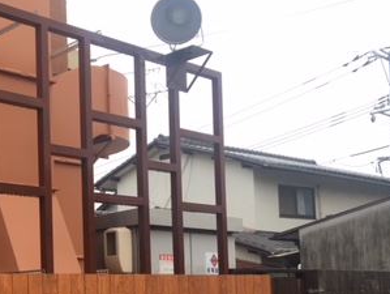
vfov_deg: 23.1
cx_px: 34
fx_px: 699
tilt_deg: +2.3
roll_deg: +0.7
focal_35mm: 62
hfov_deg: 29.8
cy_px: 260
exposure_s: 1/120
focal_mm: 4.15
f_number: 2.2
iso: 25
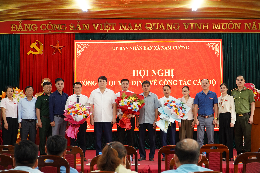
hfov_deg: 38.2
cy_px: 86
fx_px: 376
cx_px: 130
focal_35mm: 52
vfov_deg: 26.0
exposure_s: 1/25
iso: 400
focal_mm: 35
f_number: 4
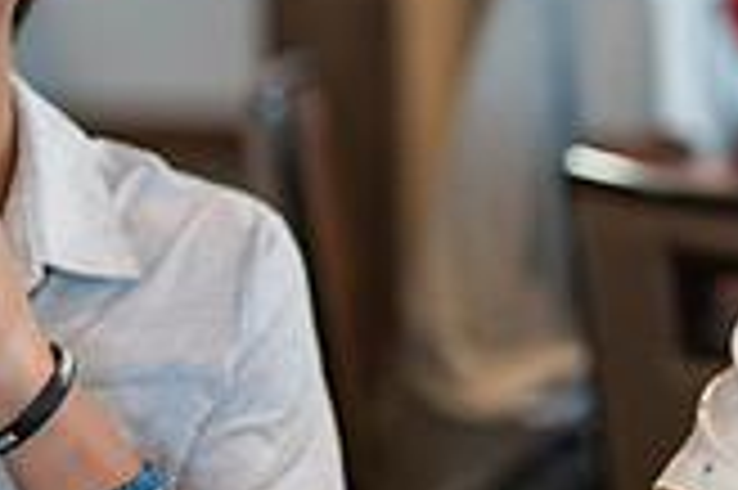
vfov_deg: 7.7
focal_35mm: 178
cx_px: 1089
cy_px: 223
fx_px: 3645
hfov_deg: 11.1
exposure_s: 1/320
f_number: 1.2
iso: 250
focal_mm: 50
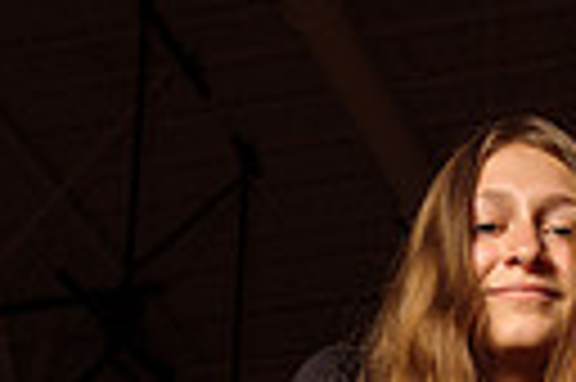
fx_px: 1965
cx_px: 490
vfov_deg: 9.8
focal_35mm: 123
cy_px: 903
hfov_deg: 16.5
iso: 160
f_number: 8
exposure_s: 1/250
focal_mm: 35
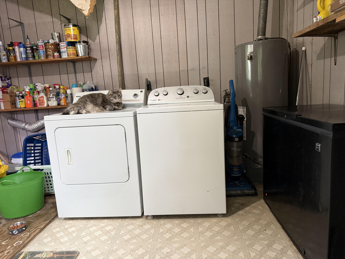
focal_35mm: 24
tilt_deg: -9.4
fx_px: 239
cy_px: 130
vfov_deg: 56.8
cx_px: 172
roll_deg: +3.4
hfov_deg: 71.6
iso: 400
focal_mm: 6.76
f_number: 1.78
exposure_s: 1/60
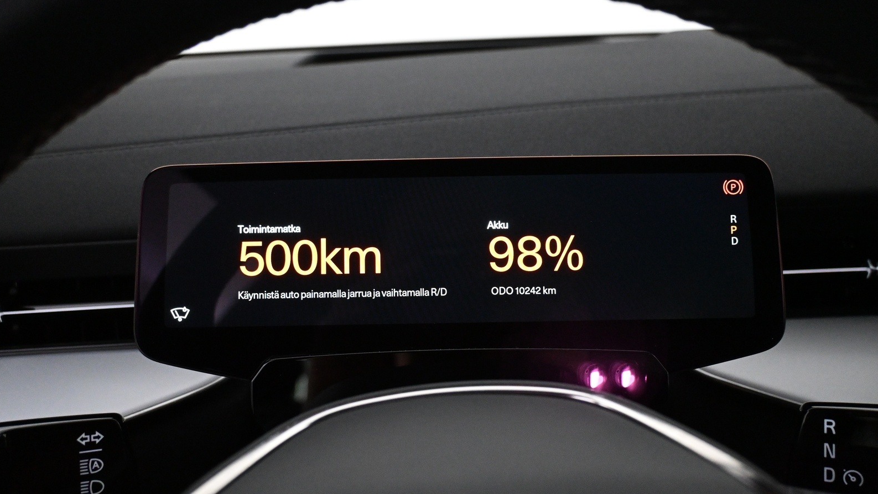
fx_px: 728
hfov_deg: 62.2
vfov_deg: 37.5
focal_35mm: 31
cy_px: 262
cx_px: 440
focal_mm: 19.5
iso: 4000
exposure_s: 1/100
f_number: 3.8
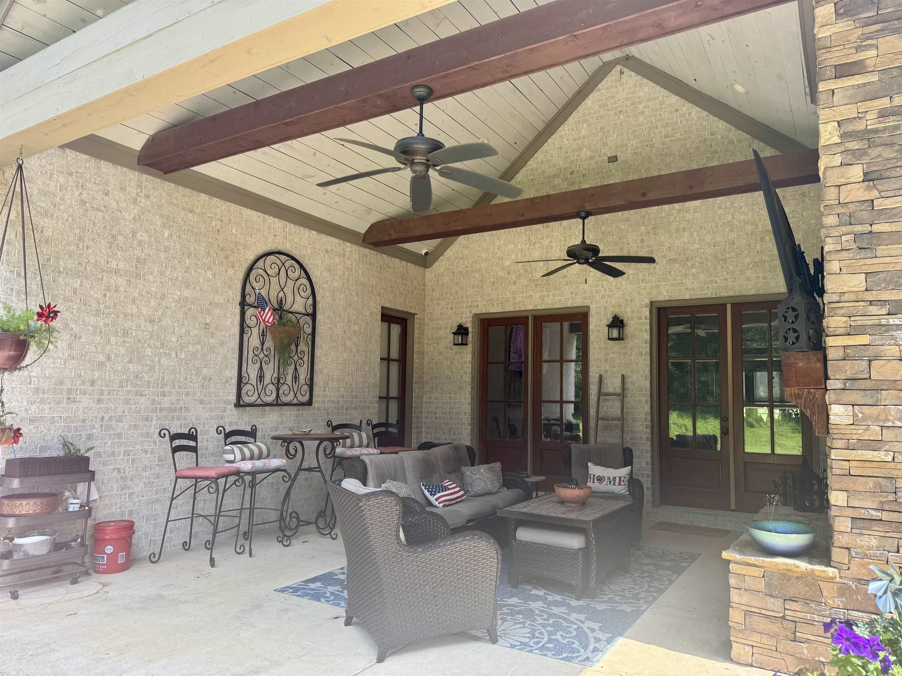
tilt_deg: +4.3
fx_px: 625
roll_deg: -1.1
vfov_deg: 56.8
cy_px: 338
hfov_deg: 71.6
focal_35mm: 24
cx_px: 451
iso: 80
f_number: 1.78
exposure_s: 1/425
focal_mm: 6.76
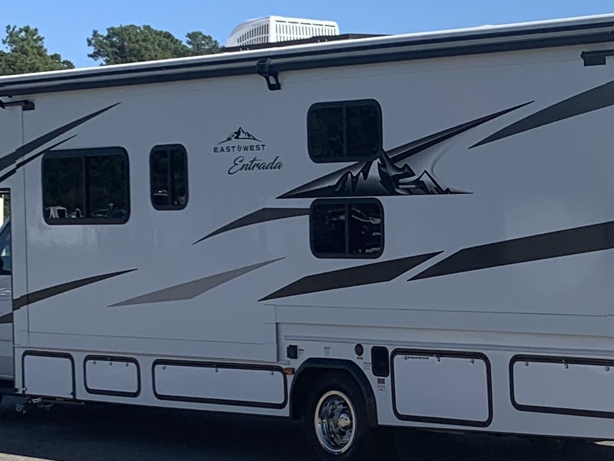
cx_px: 762
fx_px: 1880
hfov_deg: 17.6
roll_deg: +0.0
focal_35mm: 106
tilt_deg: -3.2
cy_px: 355
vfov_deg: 13.9
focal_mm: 4.25
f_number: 1.8
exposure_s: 1/1992
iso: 25
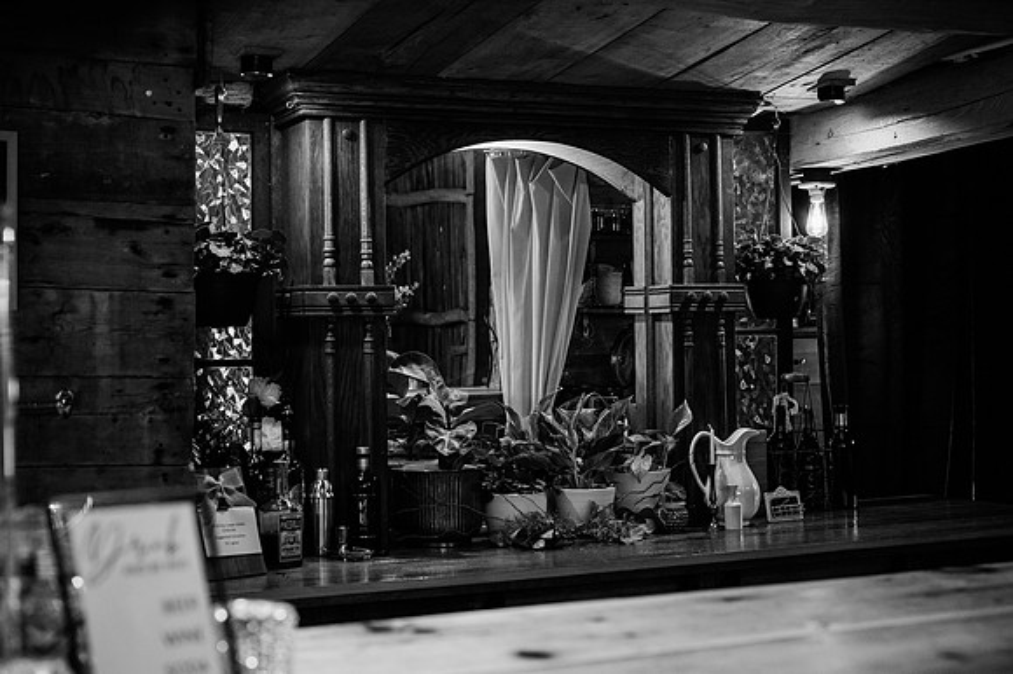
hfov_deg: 38.9
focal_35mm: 51
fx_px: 1435
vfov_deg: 26.4
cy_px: 337
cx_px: 501
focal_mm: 50
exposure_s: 1/200
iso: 640
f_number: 4.5
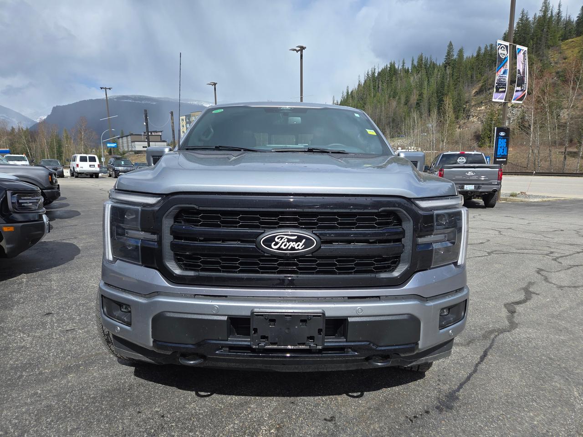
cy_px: 218
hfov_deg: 73.9
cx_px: 292
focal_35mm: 23
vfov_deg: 58.9
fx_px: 387
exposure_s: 1/1864
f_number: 1.8
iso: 25
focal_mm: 5.4
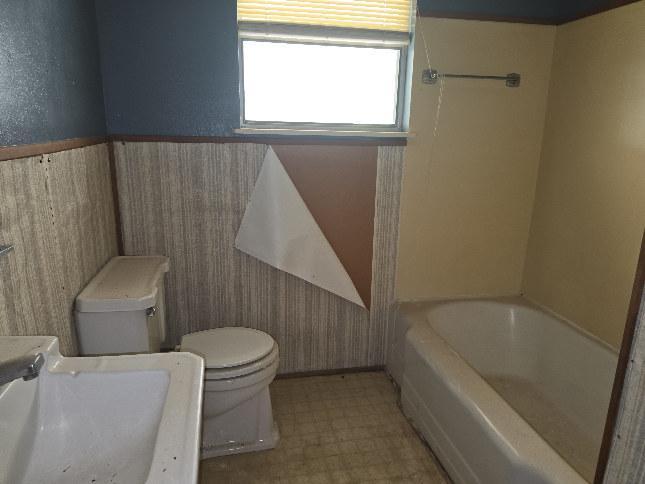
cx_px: 322
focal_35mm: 23
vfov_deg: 58.9
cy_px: 242
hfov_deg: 73.9
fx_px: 429
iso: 125
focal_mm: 6.5
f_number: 1.4
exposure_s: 1/15
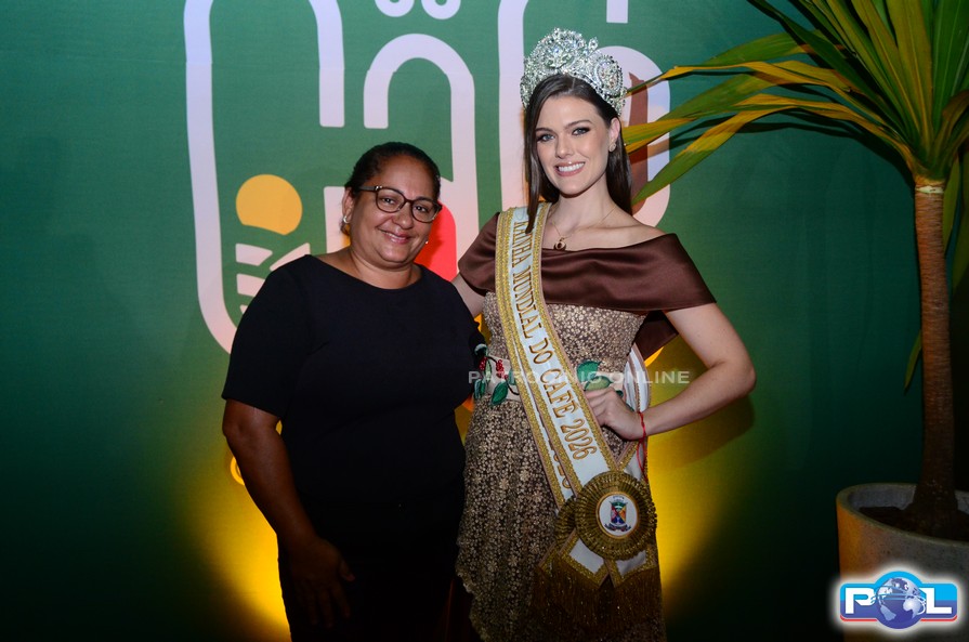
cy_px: 321
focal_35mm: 36
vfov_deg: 36.7
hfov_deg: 53.2
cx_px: 484
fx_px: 967
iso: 1600
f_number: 5
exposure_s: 1/160
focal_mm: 24
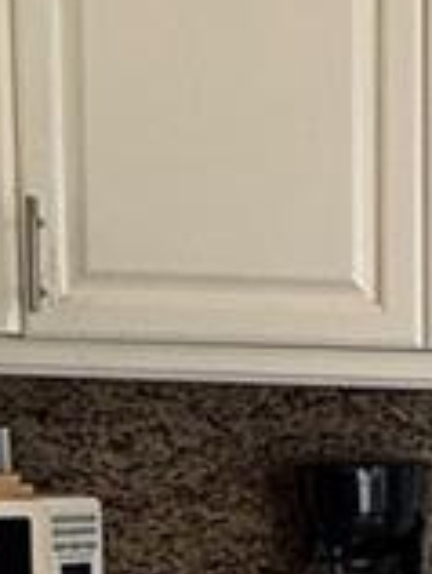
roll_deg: -2.4
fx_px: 1759
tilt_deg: -8.2
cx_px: 708
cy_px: 668
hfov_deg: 13.0
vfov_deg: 17.7
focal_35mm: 106
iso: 50
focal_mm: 2.22
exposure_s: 1/135
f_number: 2.2
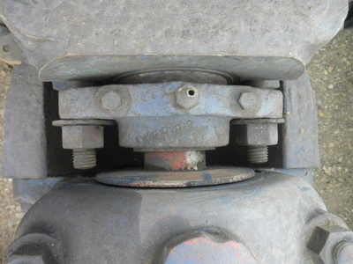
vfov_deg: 49.7
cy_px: 132
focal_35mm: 28
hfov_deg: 63.4
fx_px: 286
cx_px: 176
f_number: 3
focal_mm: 5
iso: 80
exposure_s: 1/30
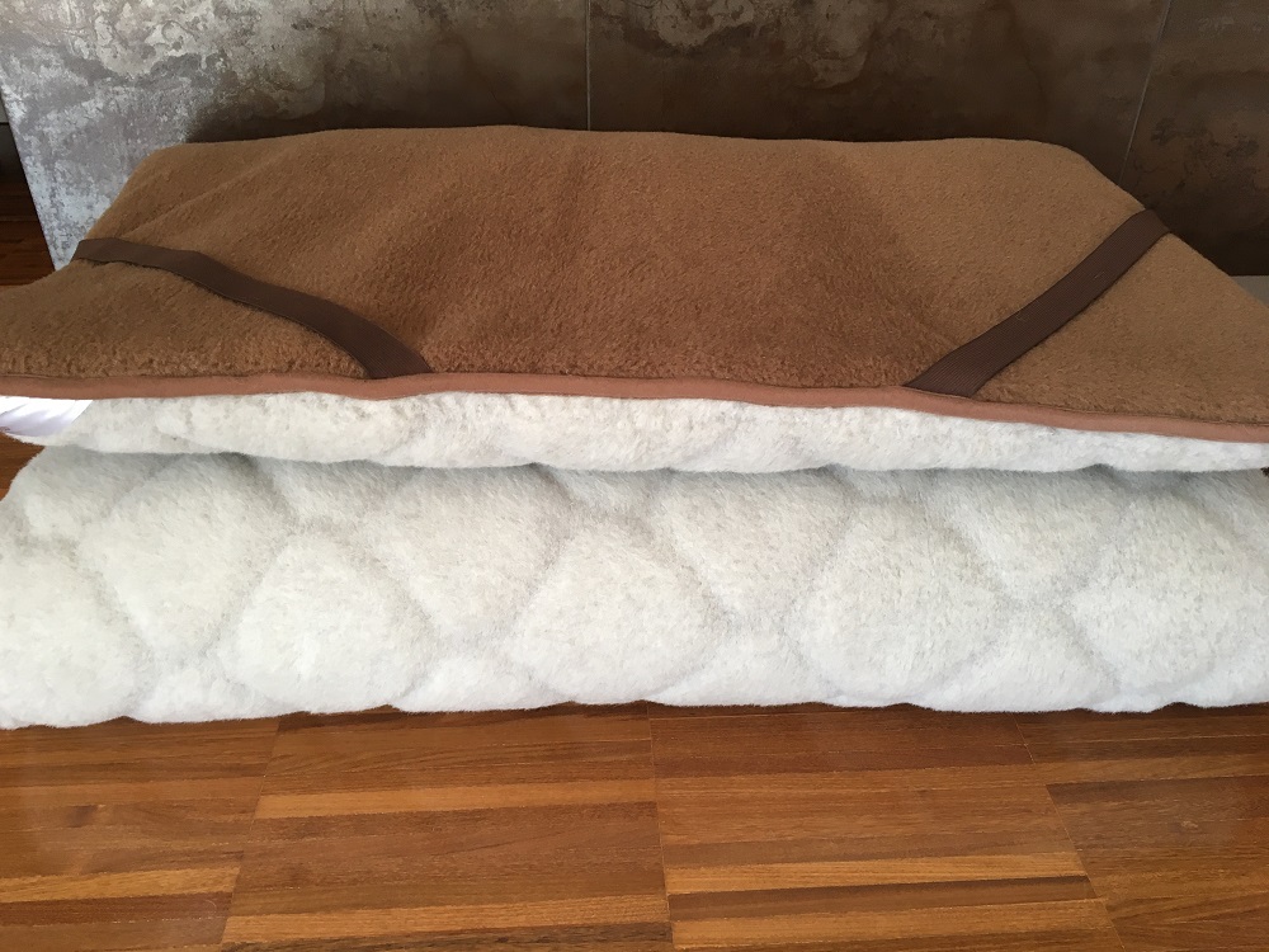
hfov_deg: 61.7
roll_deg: -0.3
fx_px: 1063
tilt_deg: -34.8
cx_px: 634
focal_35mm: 29
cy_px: 476
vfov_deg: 48.2
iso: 80
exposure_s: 1/33
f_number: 2.2
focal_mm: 4.15
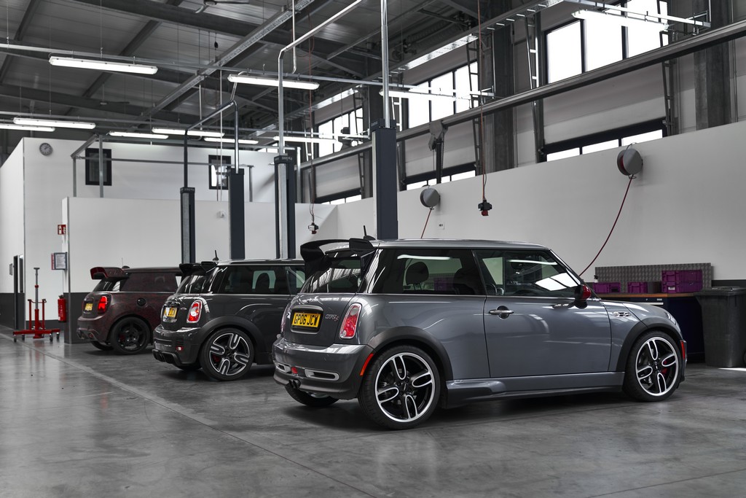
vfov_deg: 33.4
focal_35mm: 40
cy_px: 249
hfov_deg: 48.5
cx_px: 373
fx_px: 829
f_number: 2.8
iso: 200
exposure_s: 1/100
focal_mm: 40
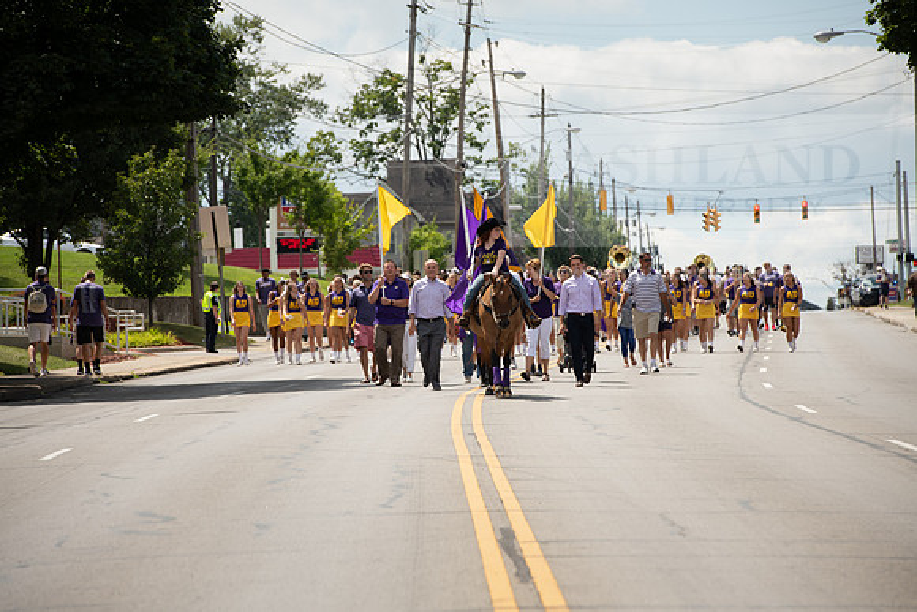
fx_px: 5095
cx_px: 458
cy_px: 306
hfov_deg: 10.3
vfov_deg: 6.9
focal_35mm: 200
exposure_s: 1/500
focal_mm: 200
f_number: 8
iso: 250
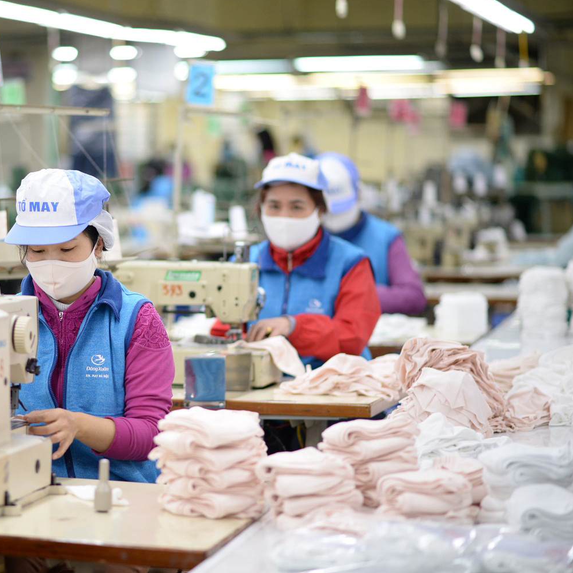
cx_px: 149
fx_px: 2041
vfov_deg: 16.0
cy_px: 285
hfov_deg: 15.9
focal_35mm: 109
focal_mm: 85
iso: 640
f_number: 1.8
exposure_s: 1/500
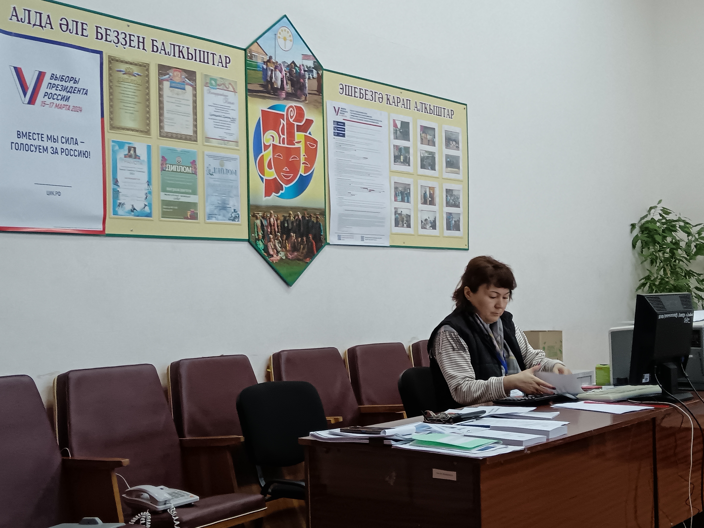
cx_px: 352
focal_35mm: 52
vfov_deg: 28.0
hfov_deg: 36.8
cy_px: 264
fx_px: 1058
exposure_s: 1/50
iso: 912
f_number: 1.9
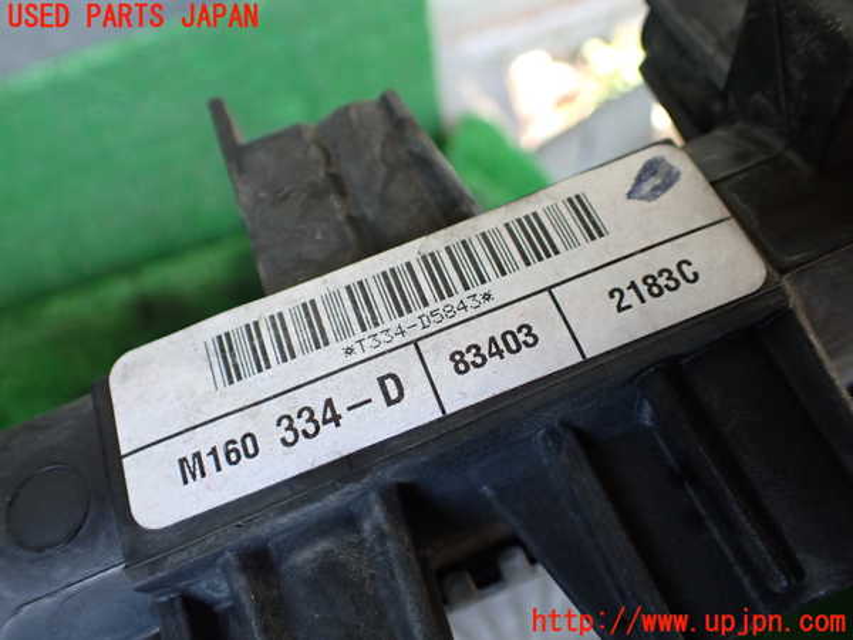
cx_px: 426
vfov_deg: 46.8
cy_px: 320
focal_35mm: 30
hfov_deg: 60.0
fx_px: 739
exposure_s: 1/125
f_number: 2.3
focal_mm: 5.4
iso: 500
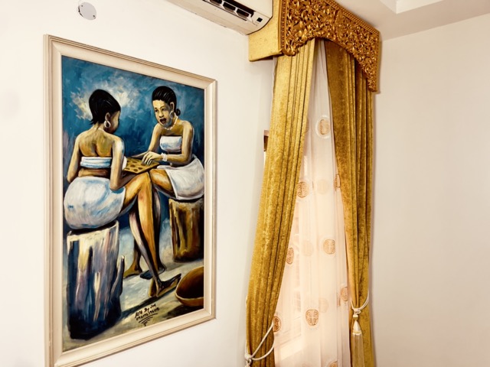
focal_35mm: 25
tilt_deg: -0.9
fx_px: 354
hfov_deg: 69.4
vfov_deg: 54.9
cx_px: 245
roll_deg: +1.0
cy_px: 184
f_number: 1.6
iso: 100
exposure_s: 1/50
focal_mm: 5.1
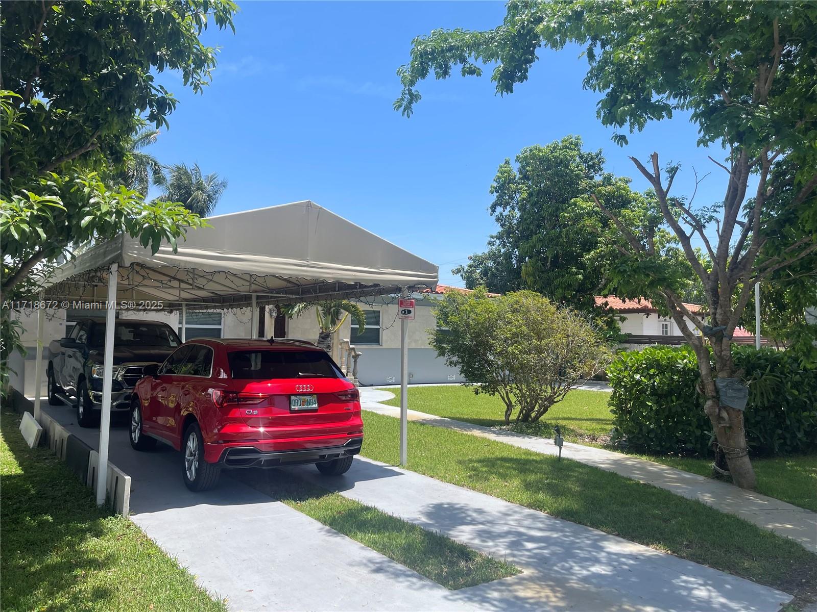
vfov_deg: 53.1
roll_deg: -0.6
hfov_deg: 67.3
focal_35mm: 26
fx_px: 614
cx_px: 408
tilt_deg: +4.0
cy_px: 306
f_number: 1.6
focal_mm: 5.1
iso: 32
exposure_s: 1/2288
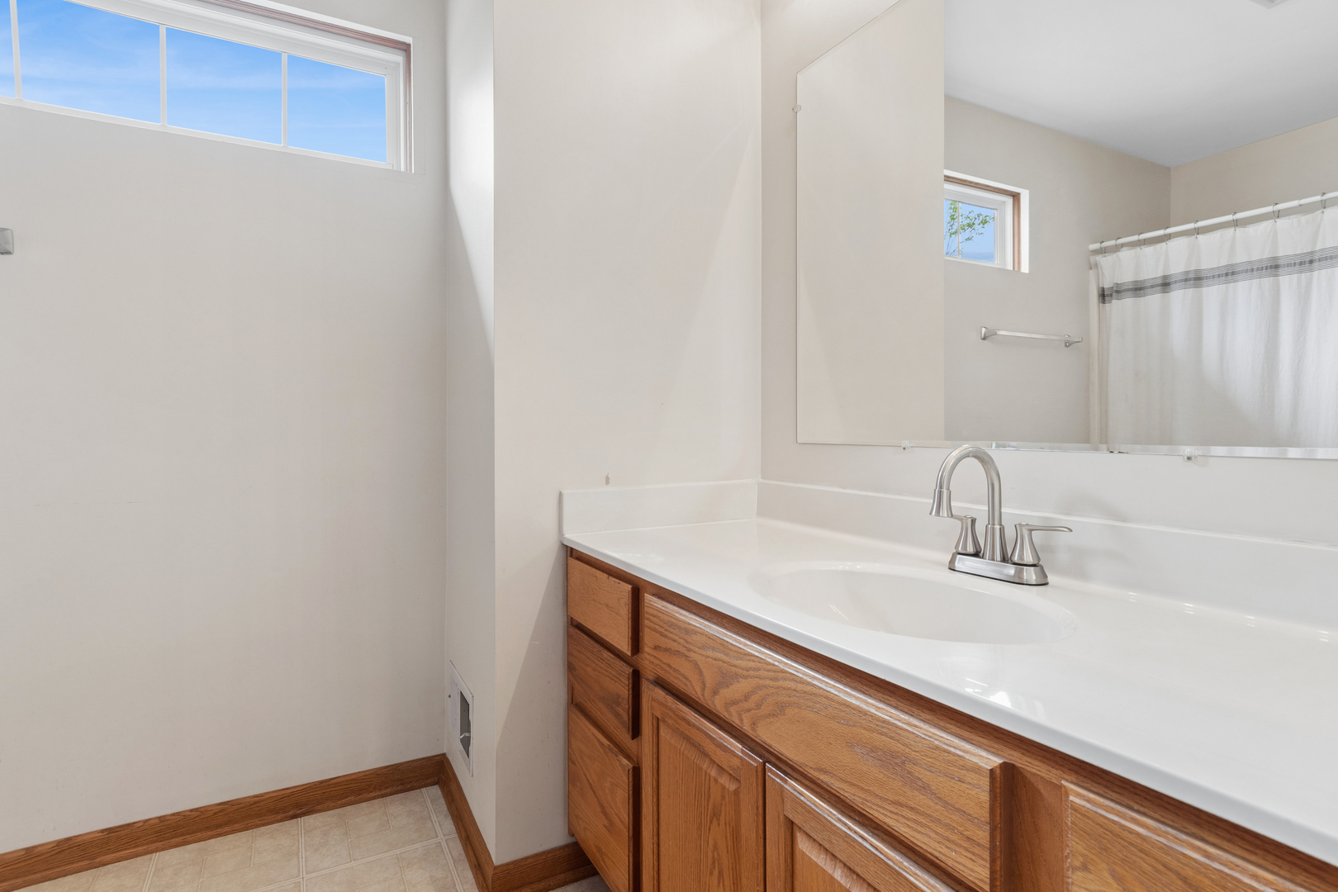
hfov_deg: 90.0
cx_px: 669
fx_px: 669
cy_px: 446
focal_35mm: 18
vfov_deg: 67.4
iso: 250
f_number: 8
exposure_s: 1/15
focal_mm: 12
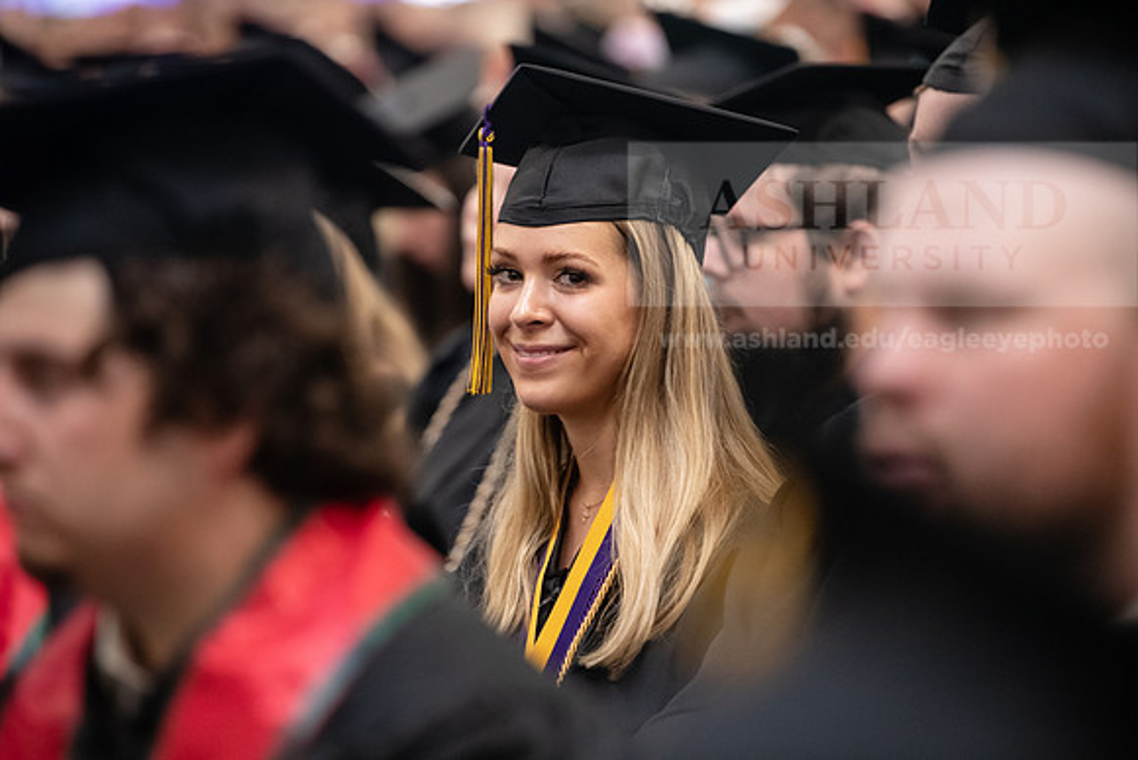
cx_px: 569
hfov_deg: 10.5
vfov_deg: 7.0
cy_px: 380
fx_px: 6165
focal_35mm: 195
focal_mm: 195
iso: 3200
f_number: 3.2
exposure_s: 1/200
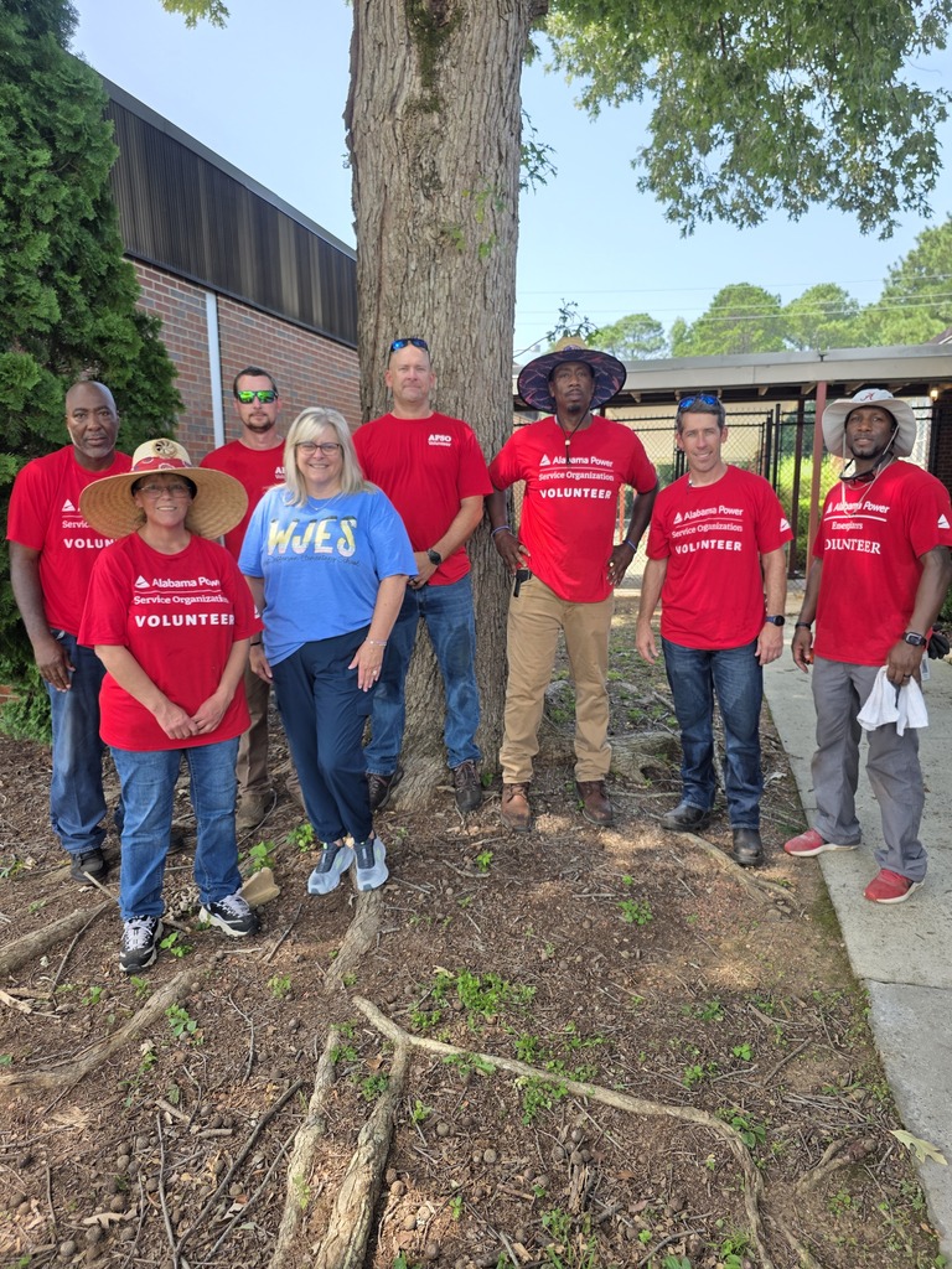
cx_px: 476
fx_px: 843
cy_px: 634
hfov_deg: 58.9
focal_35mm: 23
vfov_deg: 73.9
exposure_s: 1/1279
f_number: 1.7
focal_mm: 6.3
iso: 80
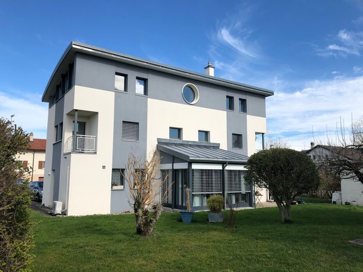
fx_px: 294
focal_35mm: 28
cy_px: 136
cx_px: 182
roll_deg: -0.3
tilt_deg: +8.0
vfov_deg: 49.7
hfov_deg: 63.4
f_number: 1.8
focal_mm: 3.99
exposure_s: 1/1919
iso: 20
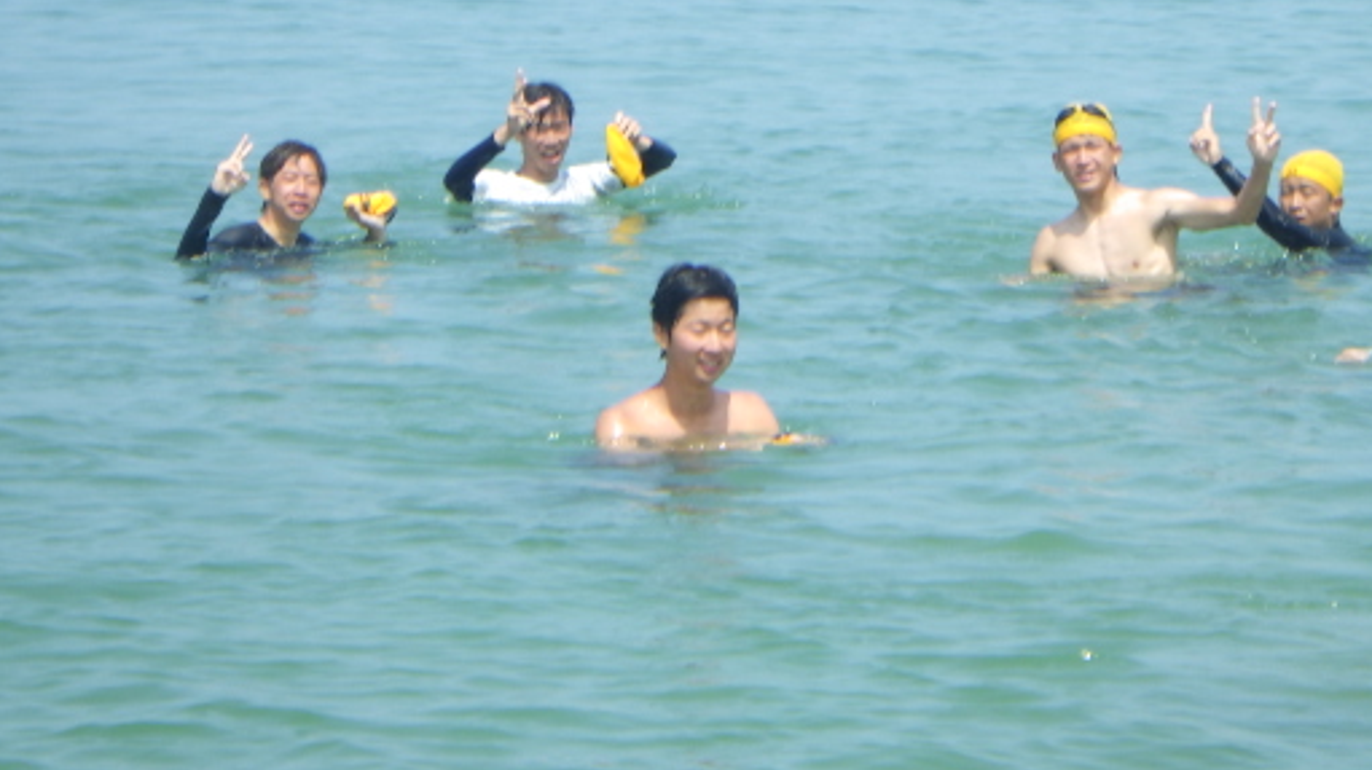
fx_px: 6946
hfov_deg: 11.3
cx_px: 848
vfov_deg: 6.3
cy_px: 150
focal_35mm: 191
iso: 125
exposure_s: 1/320
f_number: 5.5
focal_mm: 25
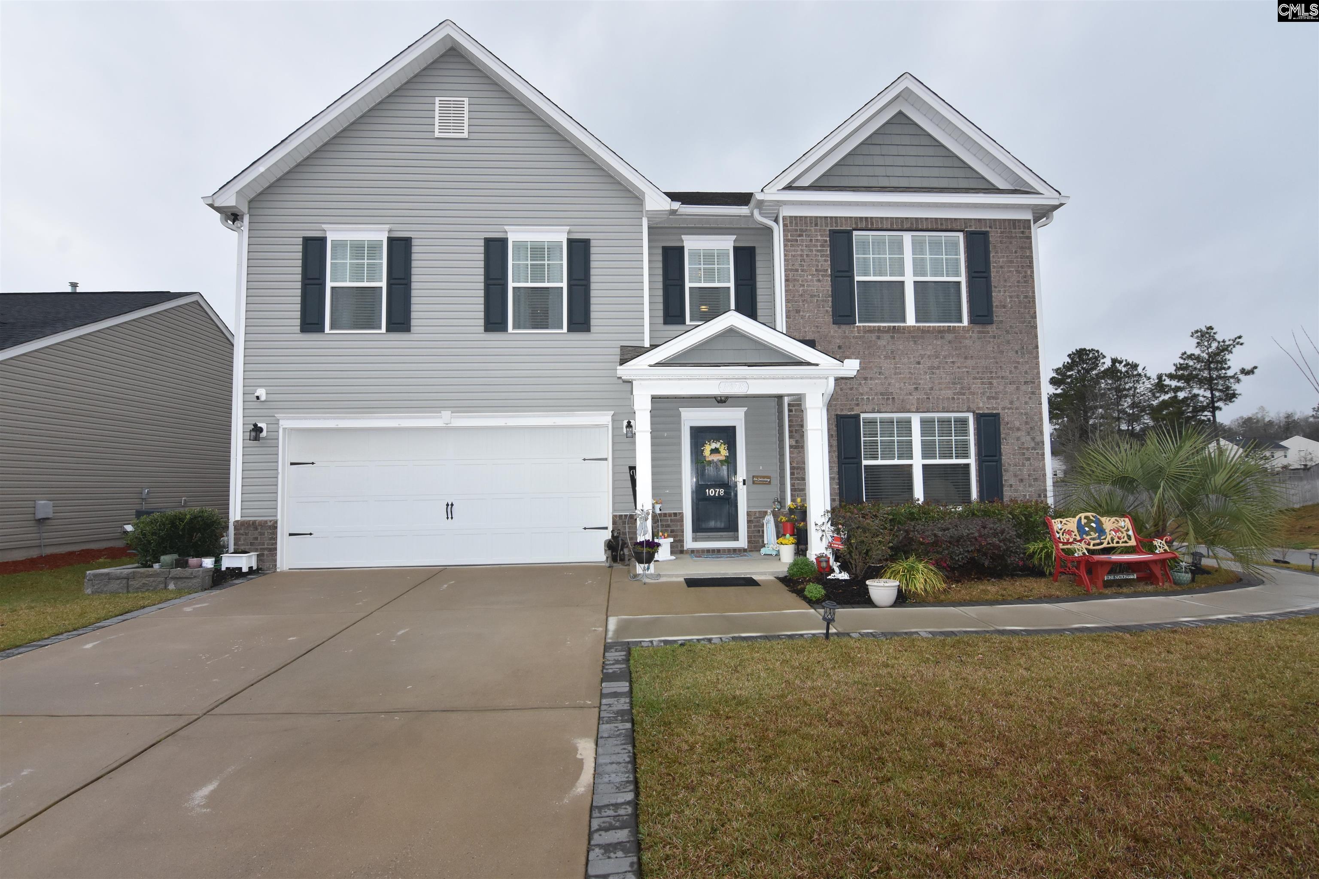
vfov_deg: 72.1
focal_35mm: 16
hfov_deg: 95.0
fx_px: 604
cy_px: 440
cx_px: 660
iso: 720
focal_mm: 11
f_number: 8
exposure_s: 1/500
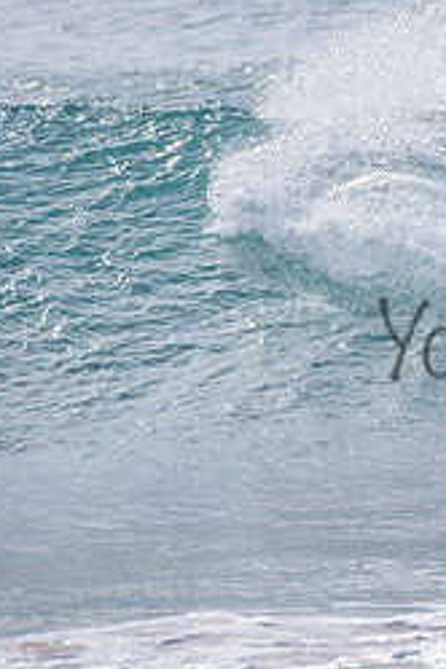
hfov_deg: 1.0
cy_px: 200
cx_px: 481
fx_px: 26479
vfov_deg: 1.4
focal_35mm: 1425
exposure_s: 1/2000
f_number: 5.6
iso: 72
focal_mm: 500
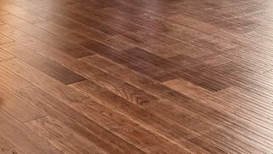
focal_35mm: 85
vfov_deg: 12.1
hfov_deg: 23.7
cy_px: -187
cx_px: -13
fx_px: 616
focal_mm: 16
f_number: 8
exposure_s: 1/8
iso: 400
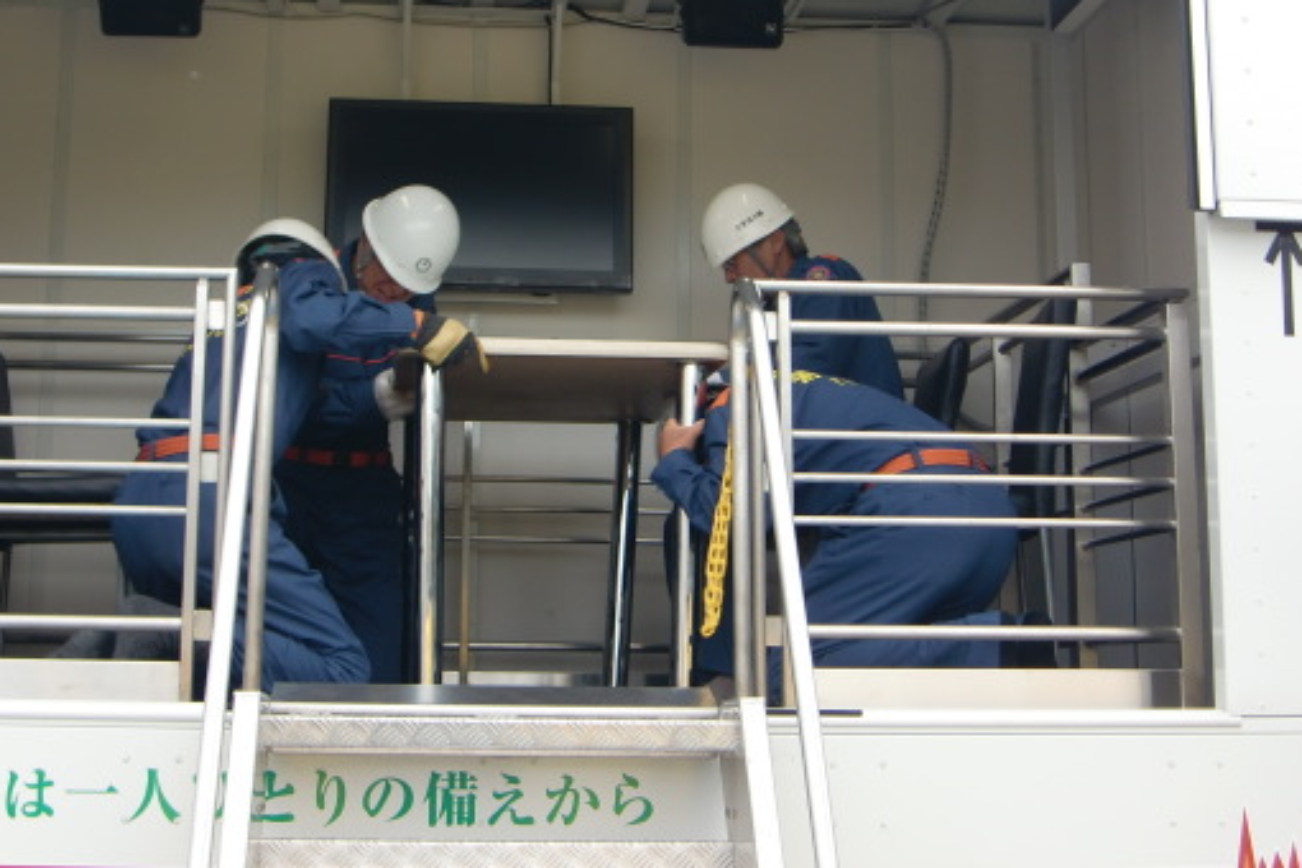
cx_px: 523
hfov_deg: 33.3
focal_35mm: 60
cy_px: 276
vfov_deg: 22.5
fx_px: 2170
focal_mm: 8.2
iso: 64
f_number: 3.3
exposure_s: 1/80
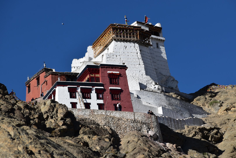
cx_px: 118
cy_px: 79
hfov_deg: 7.8
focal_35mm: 264
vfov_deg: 5.2
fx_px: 1727
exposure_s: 1/250
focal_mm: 175
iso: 100
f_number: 10
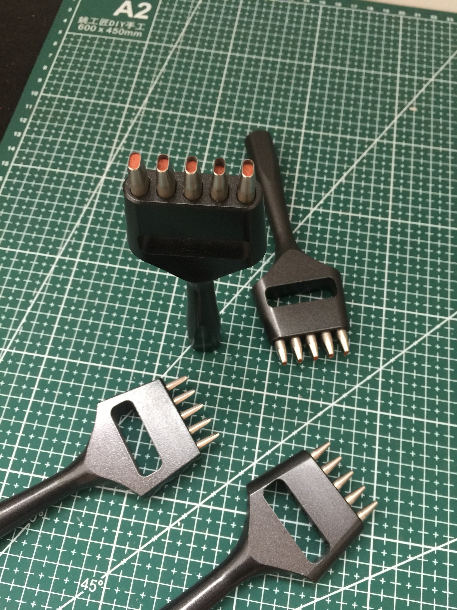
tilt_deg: -66.9
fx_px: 510
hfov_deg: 48.2
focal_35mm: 29
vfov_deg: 61.7
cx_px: 228
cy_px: 305
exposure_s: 1/17
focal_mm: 4.15
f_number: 2.2
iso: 100
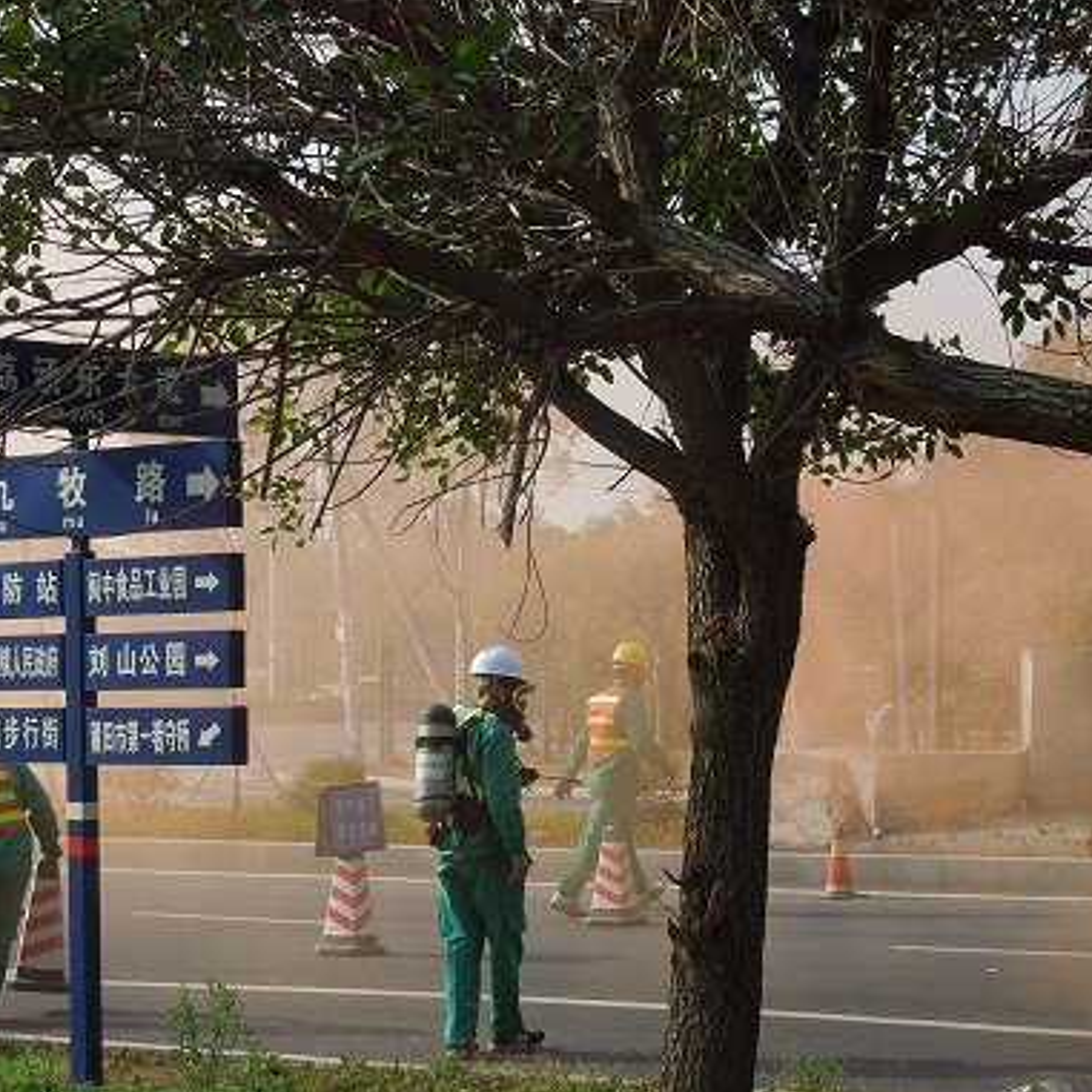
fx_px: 3034
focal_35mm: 85
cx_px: 510
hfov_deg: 20.4
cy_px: 619
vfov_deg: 20.4
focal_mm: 11
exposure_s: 1/640
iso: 100
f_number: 4.3
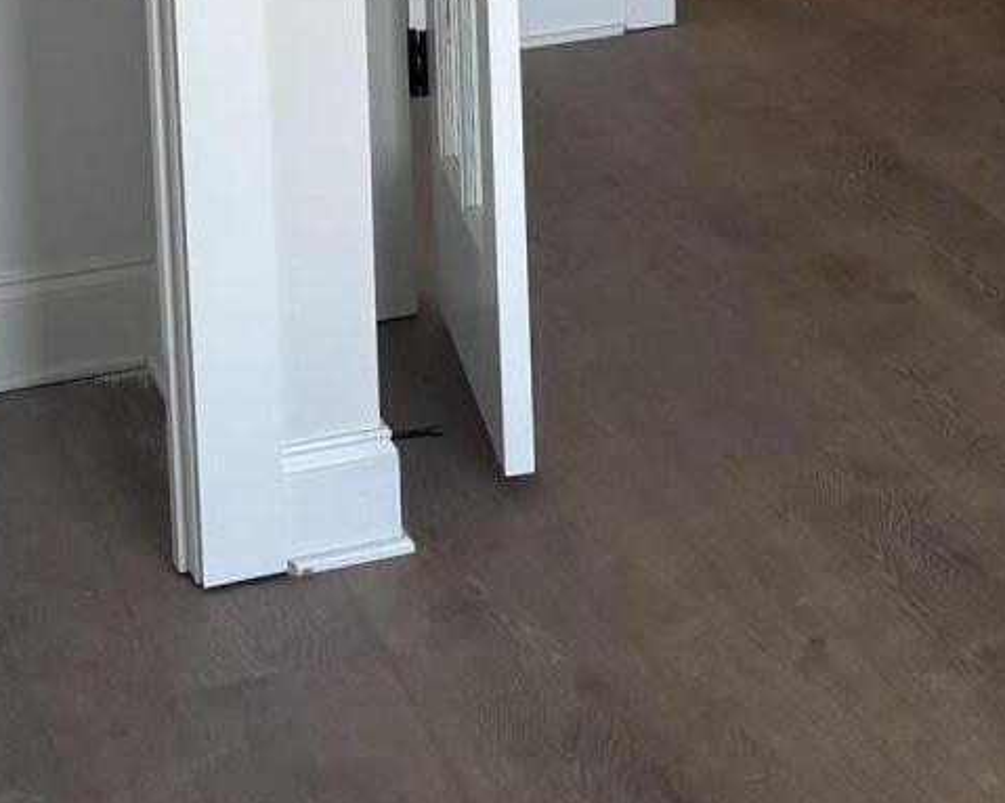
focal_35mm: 106
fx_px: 3152
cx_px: 1110
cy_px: -468
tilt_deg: -7.1
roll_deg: +0.4
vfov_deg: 13.5
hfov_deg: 17.5
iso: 80
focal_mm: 5.96
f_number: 1.6
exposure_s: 1/120
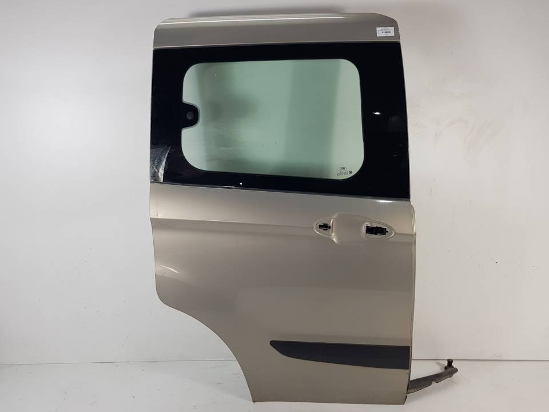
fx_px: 412
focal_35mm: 26
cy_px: 206
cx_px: 274
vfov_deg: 53.1
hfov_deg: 67.3
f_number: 1.7
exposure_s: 1/102
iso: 40
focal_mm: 4.2
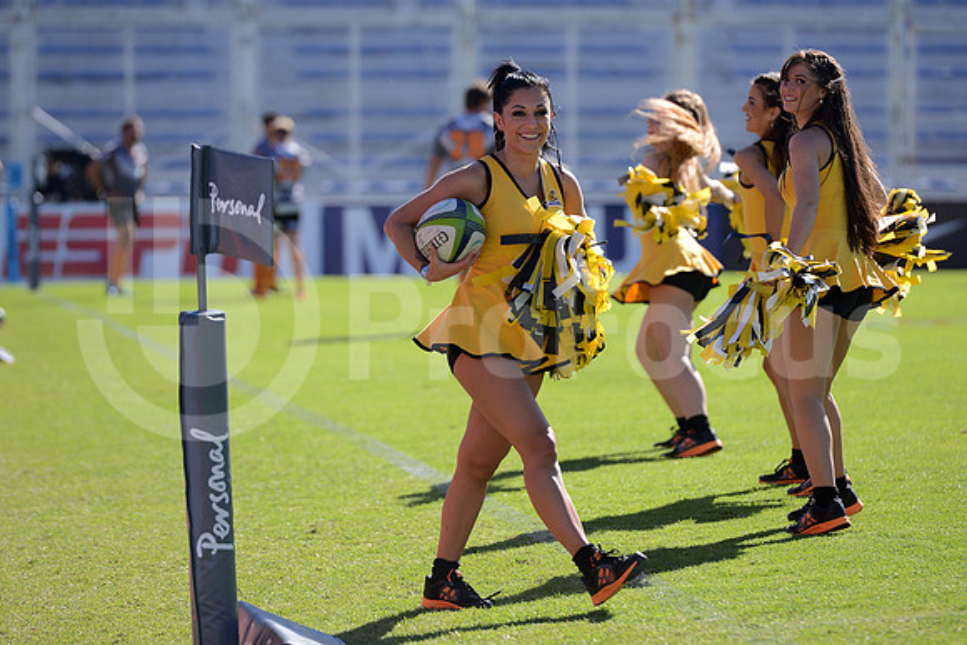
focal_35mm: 200
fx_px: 5373
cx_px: 484
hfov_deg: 10.3
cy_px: 322
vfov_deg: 6.9
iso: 280
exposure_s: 1/1600
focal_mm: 200
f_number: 4
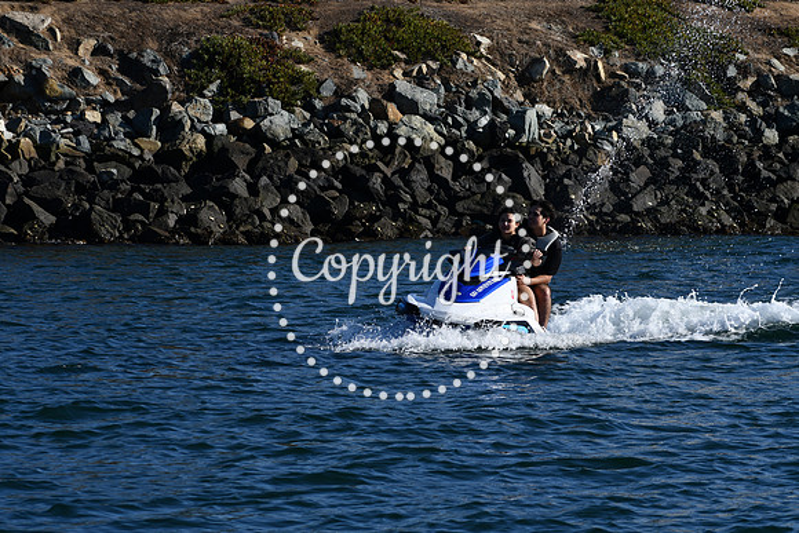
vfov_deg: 7.0
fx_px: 4329
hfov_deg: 10.5
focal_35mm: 195
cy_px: 266
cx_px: 400
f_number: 8
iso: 110
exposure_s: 1/500
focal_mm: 130
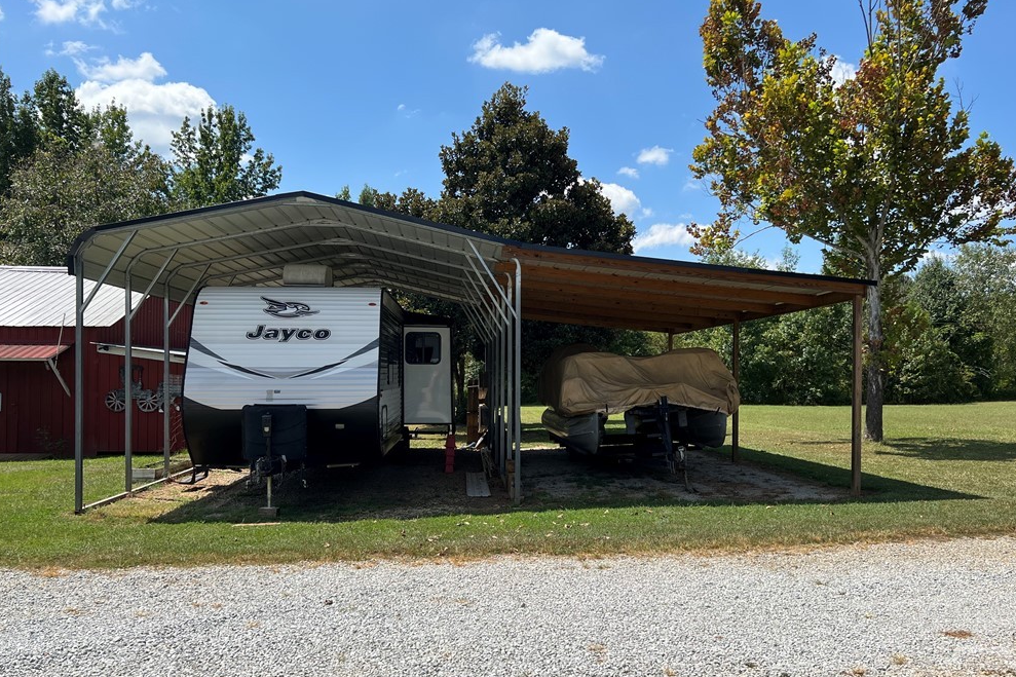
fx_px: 790
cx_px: 521
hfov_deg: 65.5
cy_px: 373
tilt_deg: -0.3
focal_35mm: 28
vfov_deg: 46.3
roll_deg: -1.1
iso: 50
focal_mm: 5.7
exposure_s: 1/3968
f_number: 1.5
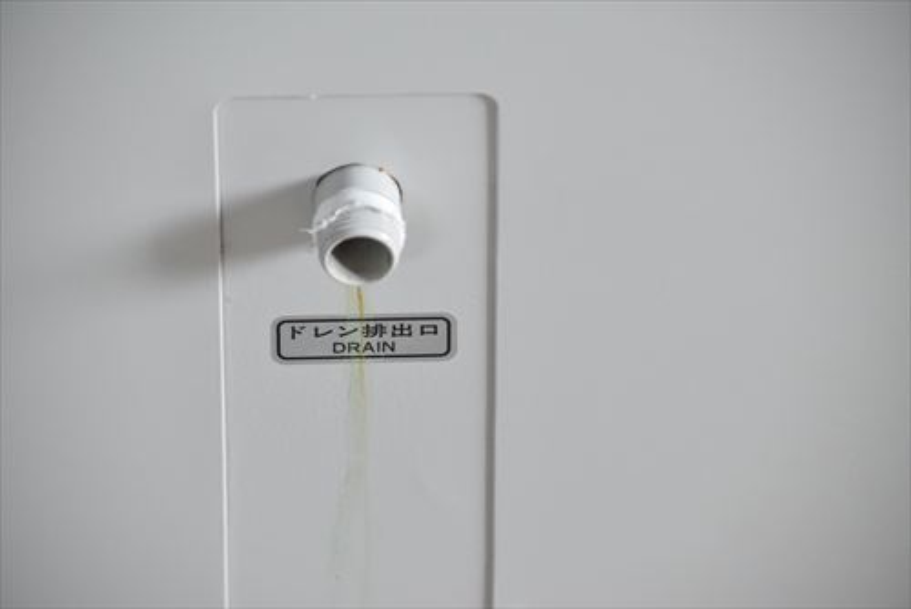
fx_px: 5127
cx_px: 456
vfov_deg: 6.8
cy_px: 304
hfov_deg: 10.2
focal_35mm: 202
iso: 1250
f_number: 6.3
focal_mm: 135
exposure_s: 1/125
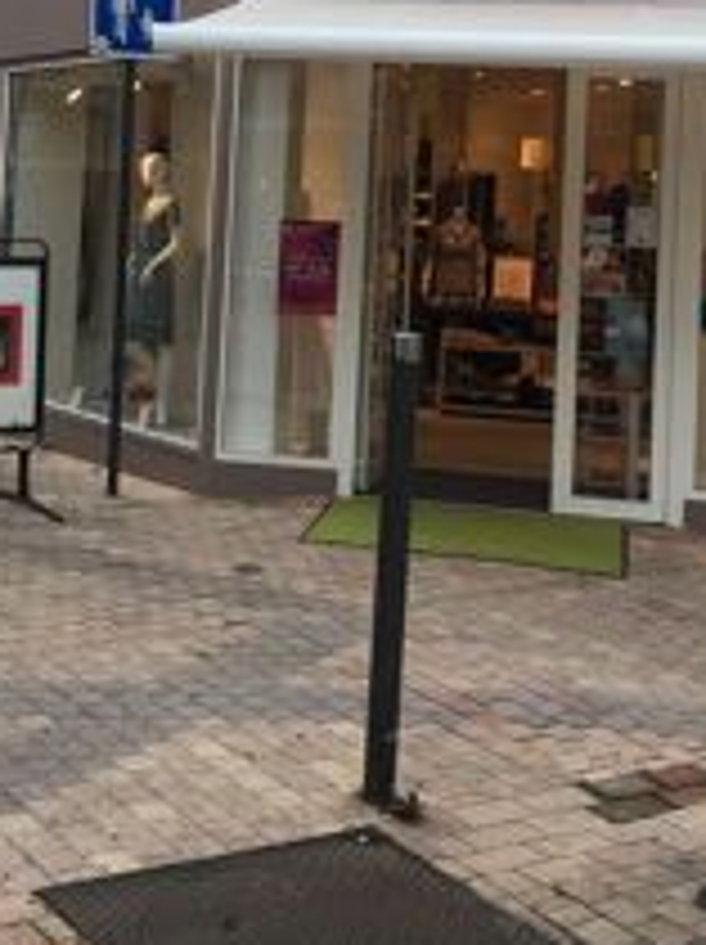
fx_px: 1608
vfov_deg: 31.7
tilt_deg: +1.5
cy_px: 160
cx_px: 261
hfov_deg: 24.7
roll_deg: -1.0
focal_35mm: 59
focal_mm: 4.15
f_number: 2.2
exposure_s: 1/234
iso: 25
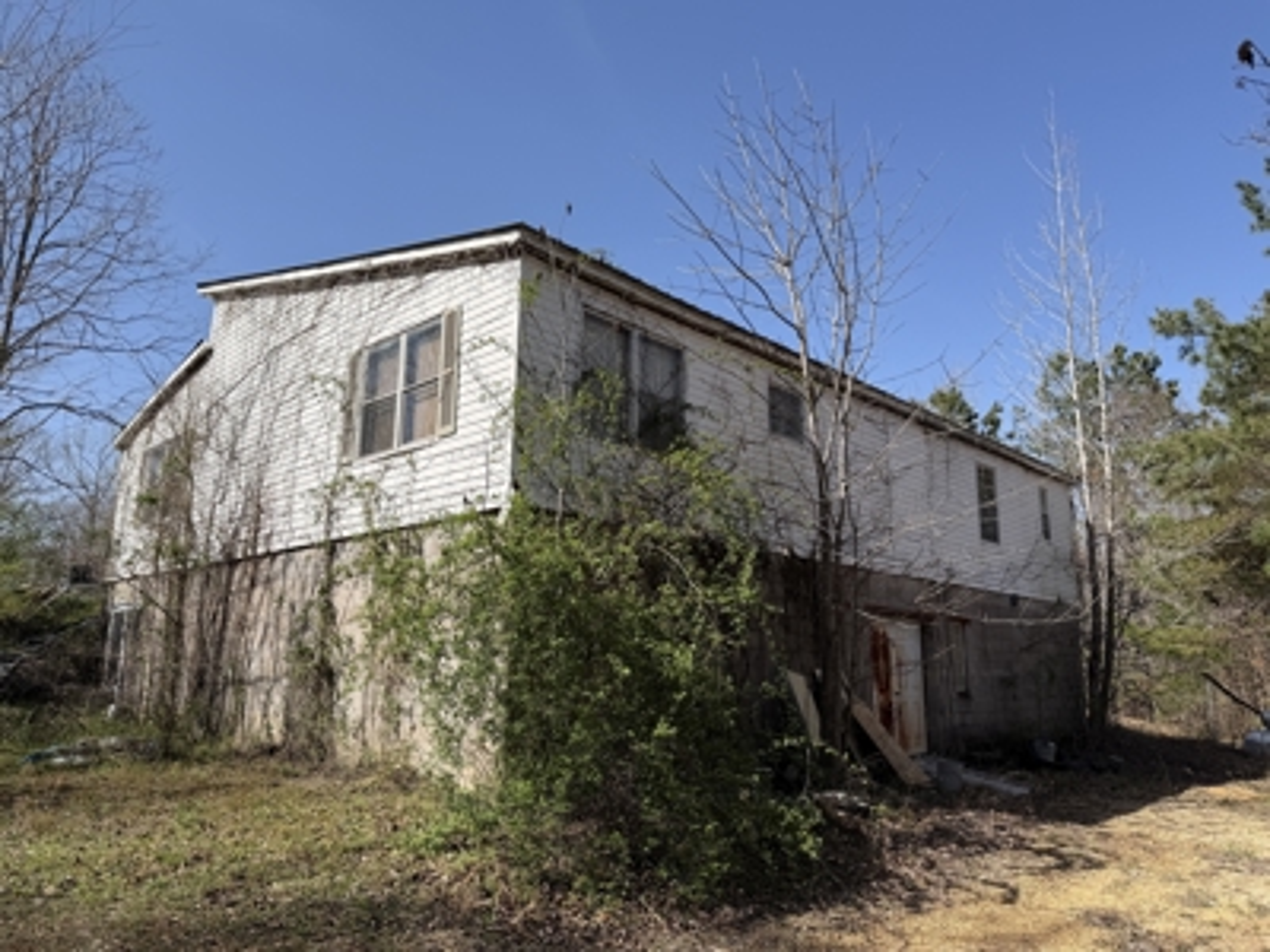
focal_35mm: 24
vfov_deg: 56.8
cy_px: 476
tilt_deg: +12.2
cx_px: 635
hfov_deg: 71.6
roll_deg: +0.2
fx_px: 881
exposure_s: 1/3953
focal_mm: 6.76
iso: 80
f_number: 1.78
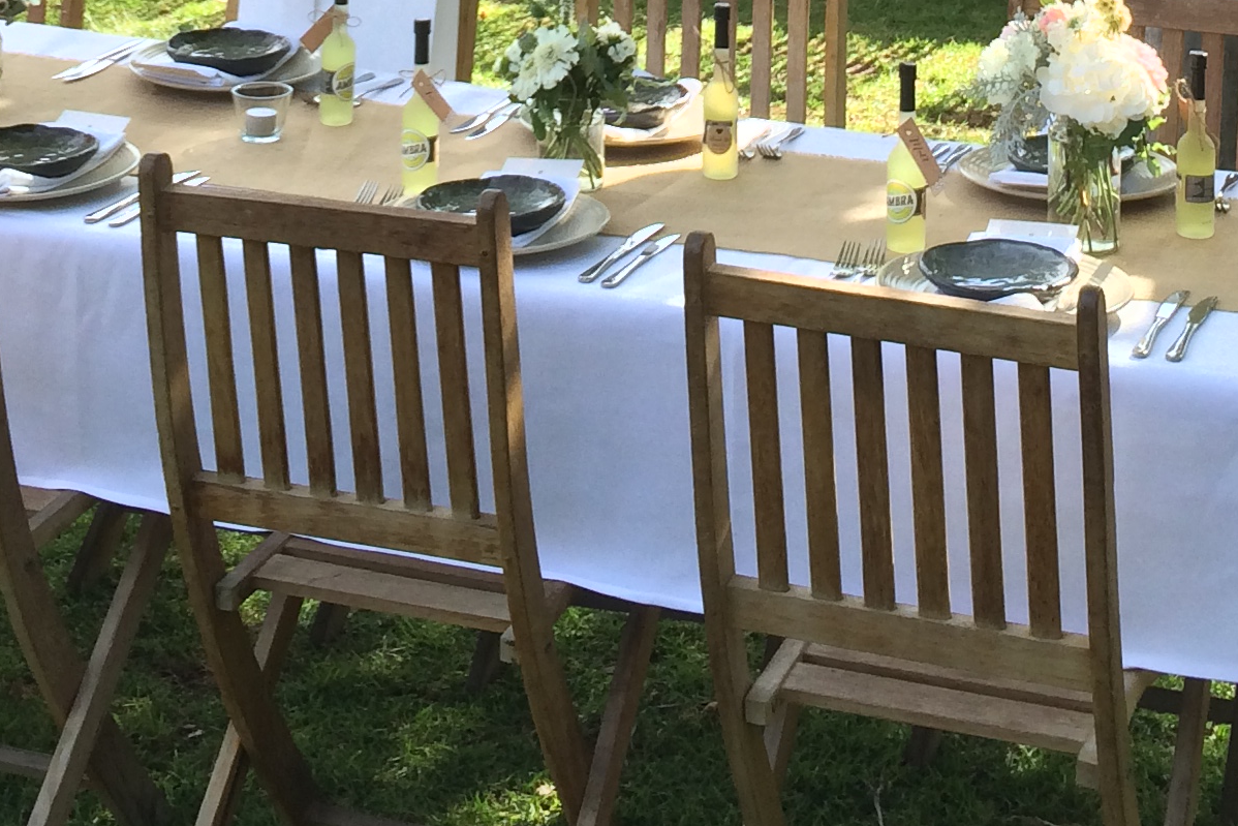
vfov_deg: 14.4
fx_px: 2923
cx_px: 730
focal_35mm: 85
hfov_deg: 23.9
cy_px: -591
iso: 32
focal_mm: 4.12
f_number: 2.2
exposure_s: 1/526
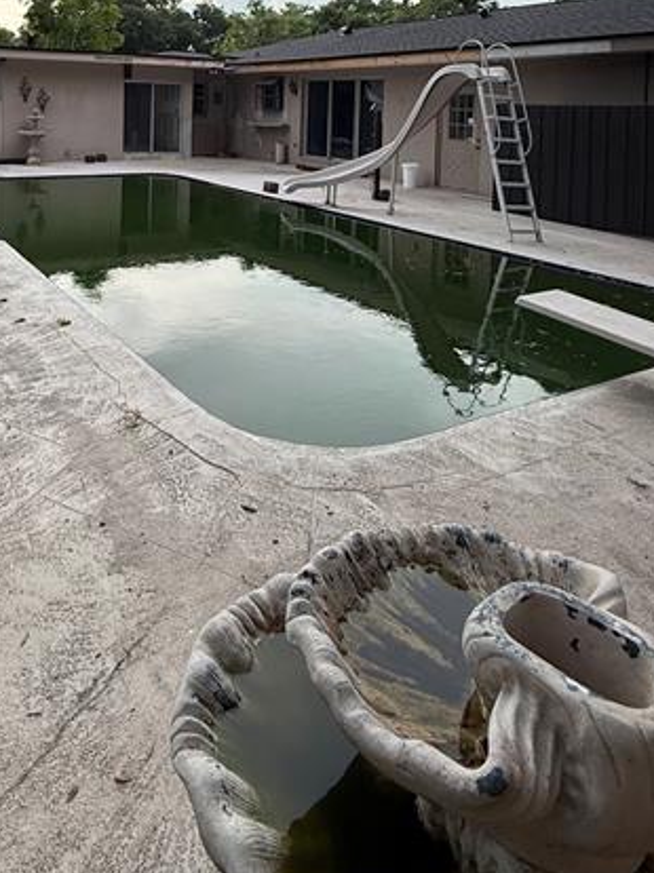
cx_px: 158
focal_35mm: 26
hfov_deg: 50.7
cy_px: 118
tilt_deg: -0.6
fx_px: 656
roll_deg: -1.7
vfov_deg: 59.3
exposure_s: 1/701
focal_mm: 2.22
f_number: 2.2
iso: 50
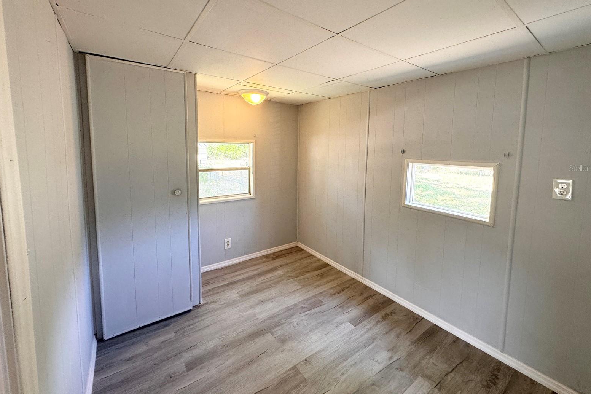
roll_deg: -0.2
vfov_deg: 76.8
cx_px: 301
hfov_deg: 100.4
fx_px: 246
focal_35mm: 15
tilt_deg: -6.1
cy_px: 168
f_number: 2.2
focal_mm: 2.22
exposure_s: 1/120
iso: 160
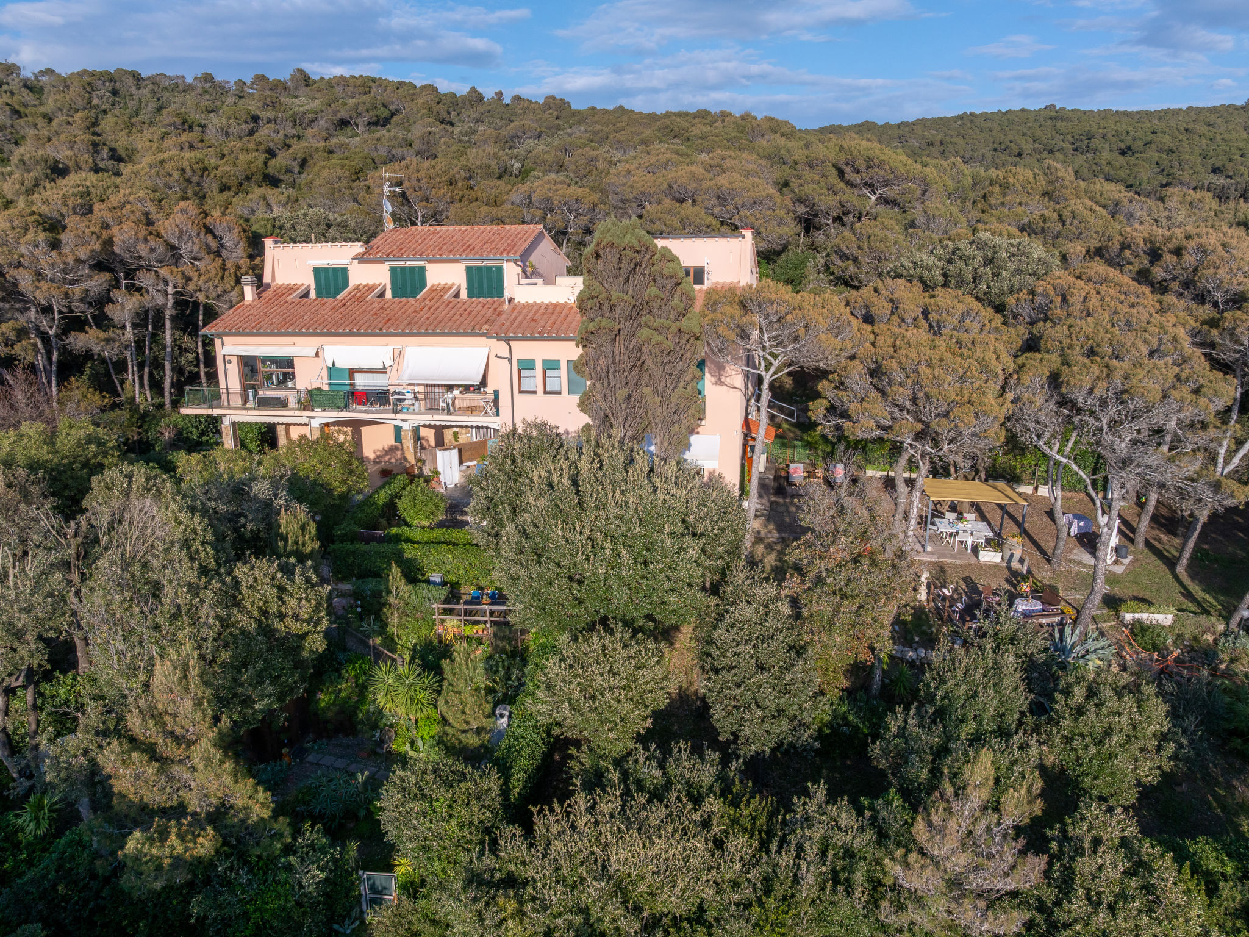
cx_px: 624
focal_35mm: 24
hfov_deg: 71.6
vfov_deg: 56.8
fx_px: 866
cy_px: 468
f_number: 6.3
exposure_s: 1/640
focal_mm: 12.29
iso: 100
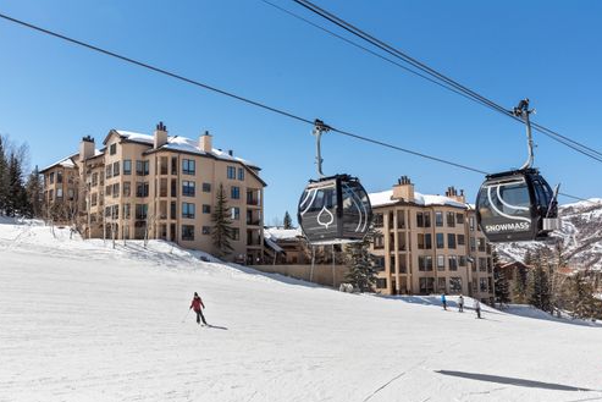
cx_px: 302
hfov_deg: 54.4
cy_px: 206
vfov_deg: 37.9
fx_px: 585
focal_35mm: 35
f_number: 8
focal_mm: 34
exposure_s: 1/1600
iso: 200
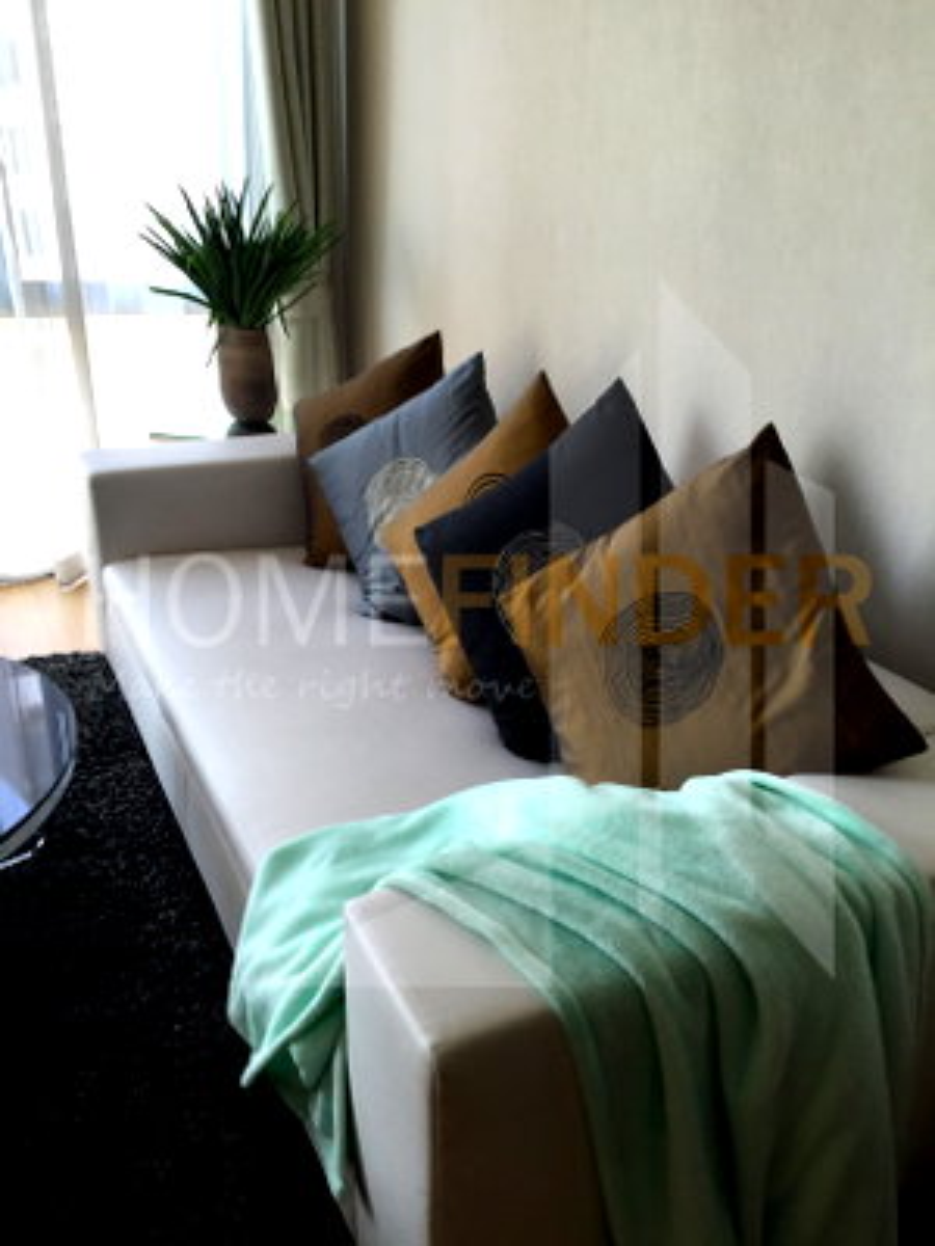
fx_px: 1044
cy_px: 623
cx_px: 468
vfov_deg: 61.7
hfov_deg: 48.2
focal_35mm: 29
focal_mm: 4.15
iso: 50
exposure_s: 1/100
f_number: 2.2
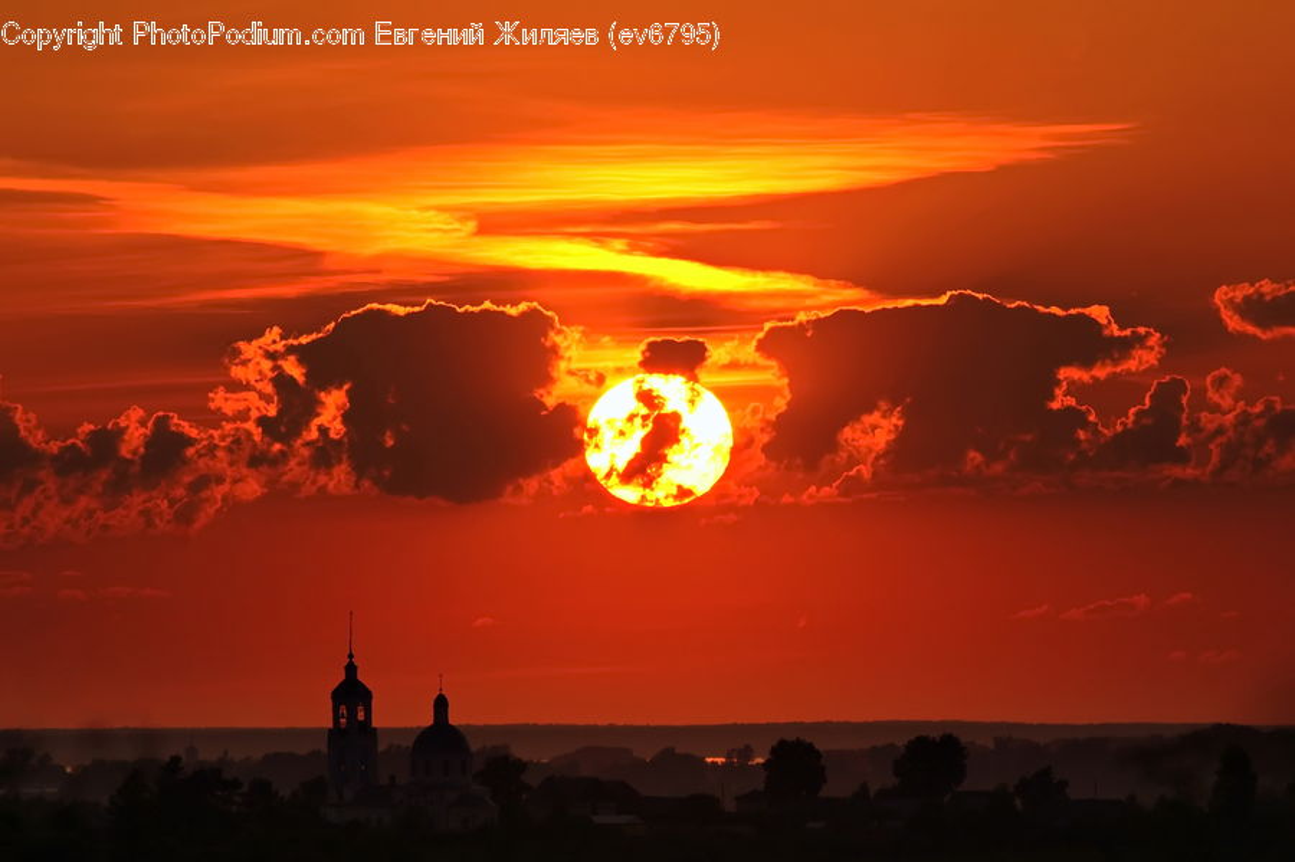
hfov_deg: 4.6
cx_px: 648
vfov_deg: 3.1
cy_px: 431
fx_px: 16178
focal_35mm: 450
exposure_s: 1/640
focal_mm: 300
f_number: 10
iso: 200
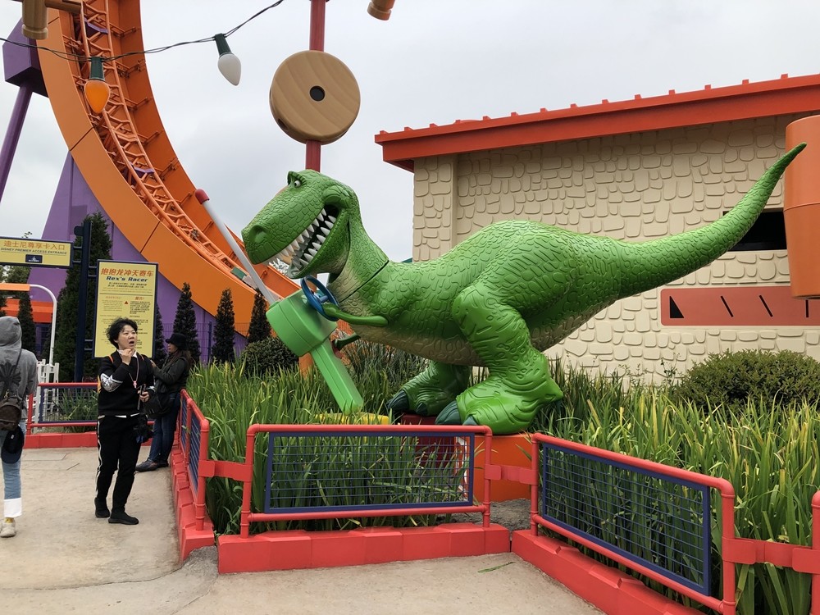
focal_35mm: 28
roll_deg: -1.3
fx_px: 663
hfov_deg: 63.4
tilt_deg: +3.6
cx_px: 410
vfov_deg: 49.7
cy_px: 308
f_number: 1.8
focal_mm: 3.99
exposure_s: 1/857
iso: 20
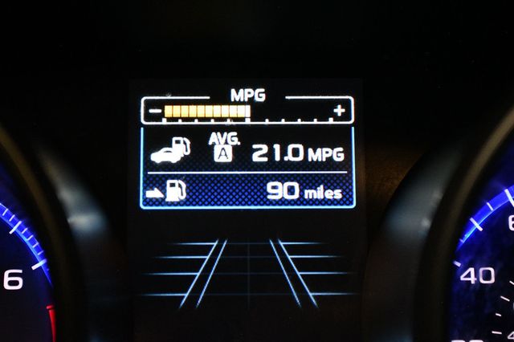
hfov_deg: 26.0
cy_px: 171
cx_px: 257
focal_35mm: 78
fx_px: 1113
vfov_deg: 17.5
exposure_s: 1/60
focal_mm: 52
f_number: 5.6
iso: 3600
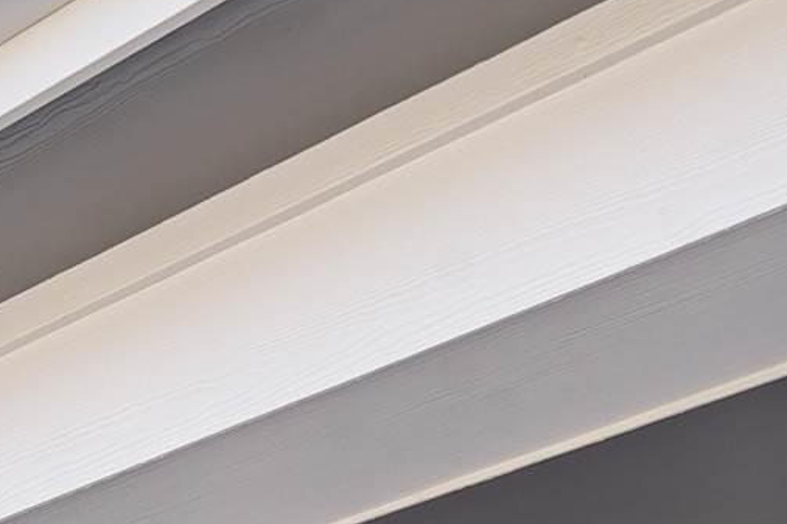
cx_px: -48
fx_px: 1857
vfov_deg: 11.8
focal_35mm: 85
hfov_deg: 22.7
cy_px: 1396
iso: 100
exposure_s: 1/40
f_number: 9
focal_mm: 14
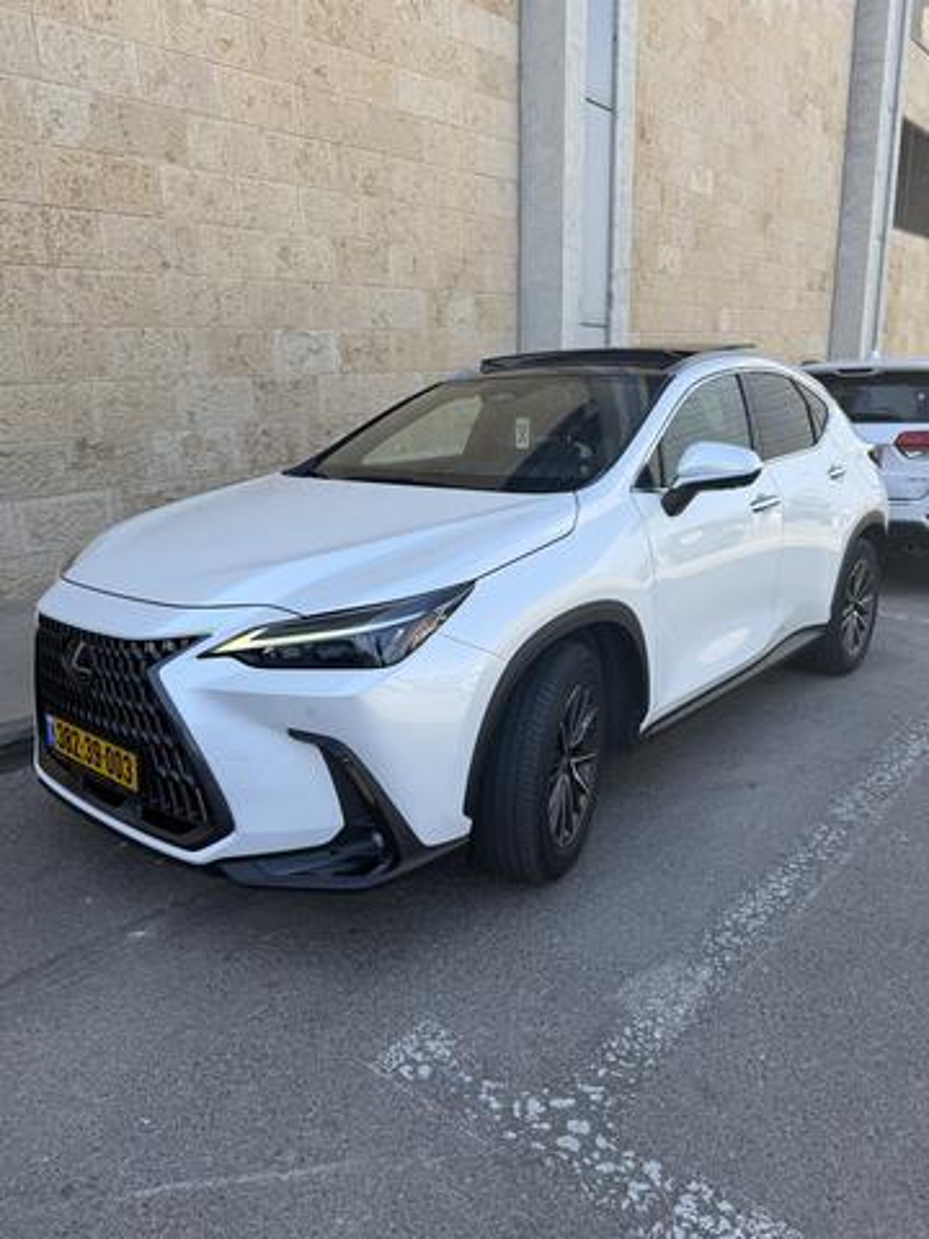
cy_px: 620
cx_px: 464
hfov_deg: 56.8
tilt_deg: -12.6
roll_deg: -0.4
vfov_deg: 71.6
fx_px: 859
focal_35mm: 24
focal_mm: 6.76
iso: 80
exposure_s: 1/1689
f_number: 1.78
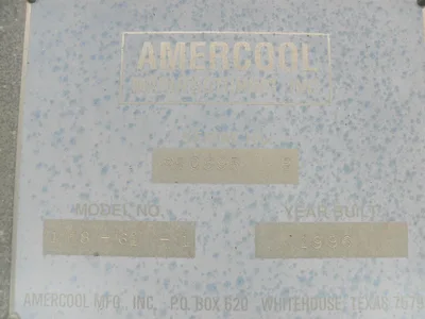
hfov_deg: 63.4
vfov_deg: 49.7
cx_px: 212
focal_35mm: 28
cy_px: 160
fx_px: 344
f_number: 3
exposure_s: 1/125
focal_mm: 5
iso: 64
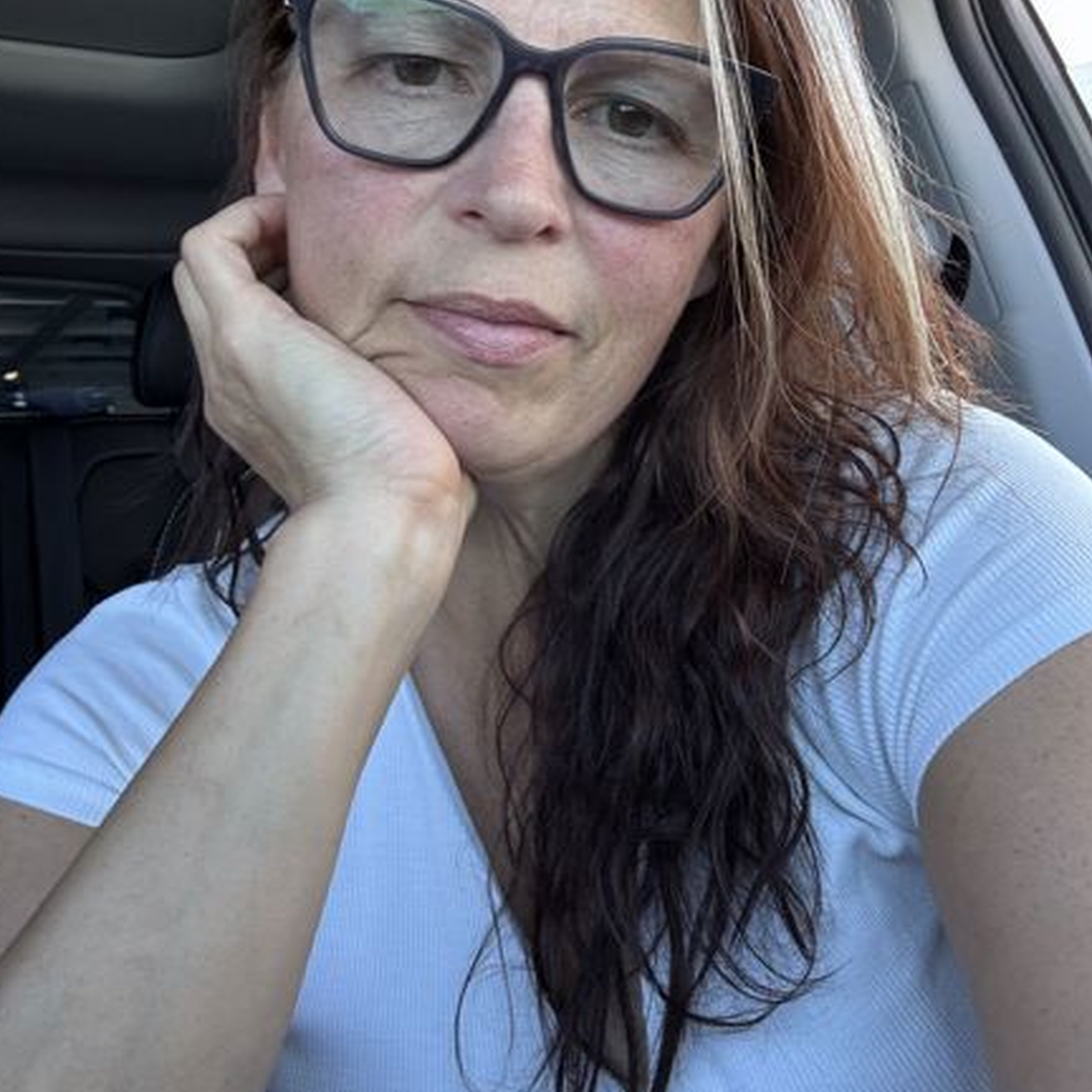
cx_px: 538
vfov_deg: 45.8
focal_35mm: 36
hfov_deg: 46.0
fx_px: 1285
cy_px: 436
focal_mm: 2.69
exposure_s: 1/122
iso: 64
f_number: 1.9
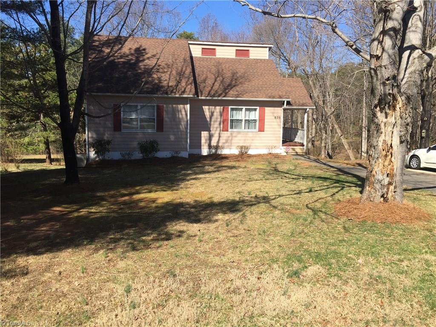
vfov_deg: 48.2
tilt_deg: -6.5
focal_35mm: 29
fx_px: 365
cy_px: 164
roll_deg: -1.8
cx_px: 218
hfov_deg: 61.7
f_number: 2.2
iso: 32
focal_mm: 4.15
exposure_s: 1/1236
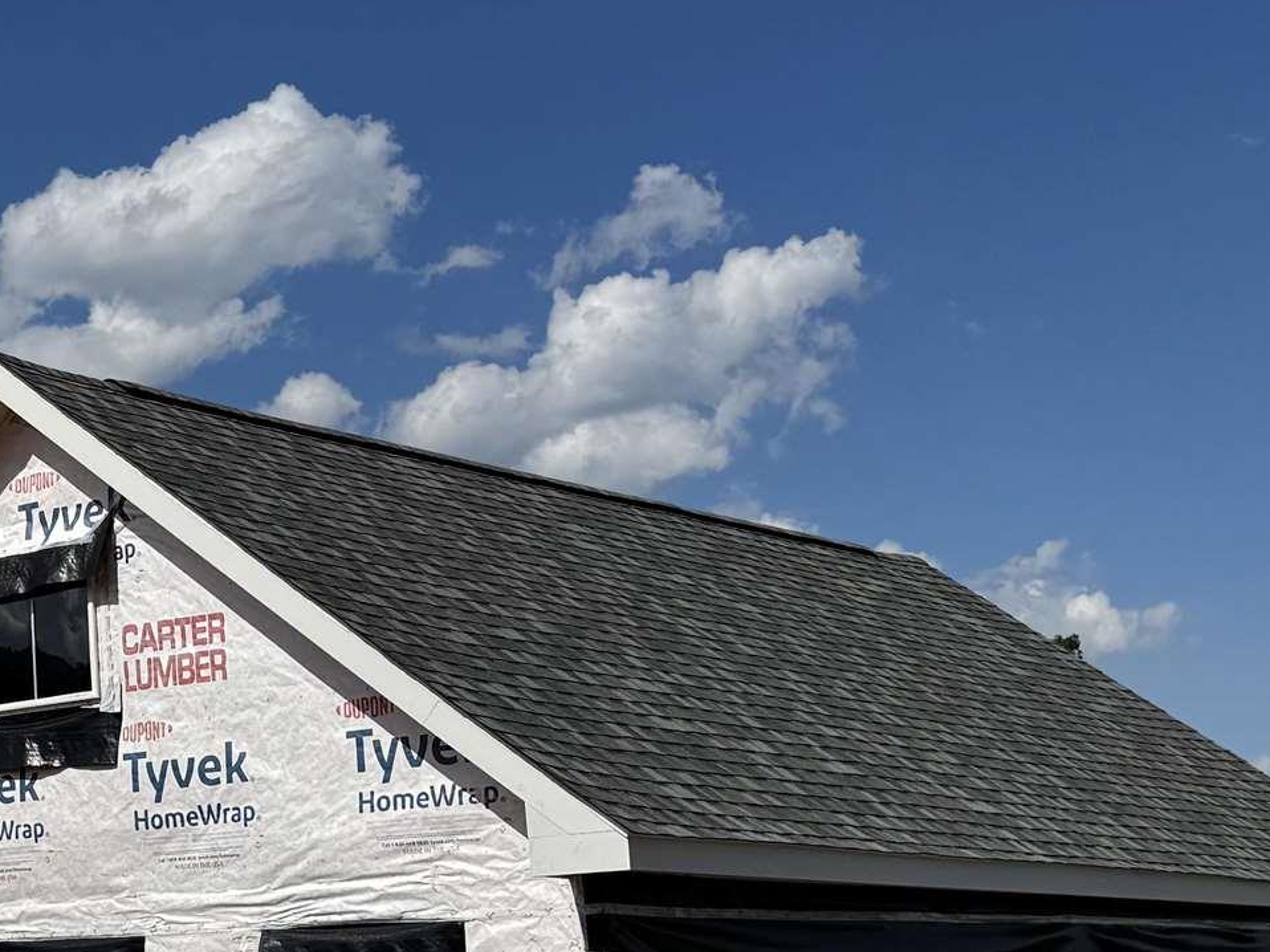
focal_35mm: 77
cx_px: -325
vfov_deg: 19.1
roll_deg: +1.2
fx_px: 2824
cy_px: 579
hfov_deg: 22.9
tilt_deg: +8.9
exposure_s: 1/12346
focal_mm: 6.76
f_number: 1.78
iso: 80
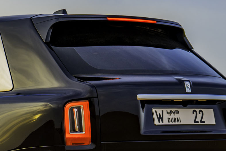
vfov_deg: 8.9
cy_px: 133
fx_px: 961
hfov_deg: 13.3
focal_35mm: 153
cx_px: 5
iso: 160
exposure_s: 1/160
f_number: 4.5
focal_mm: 40
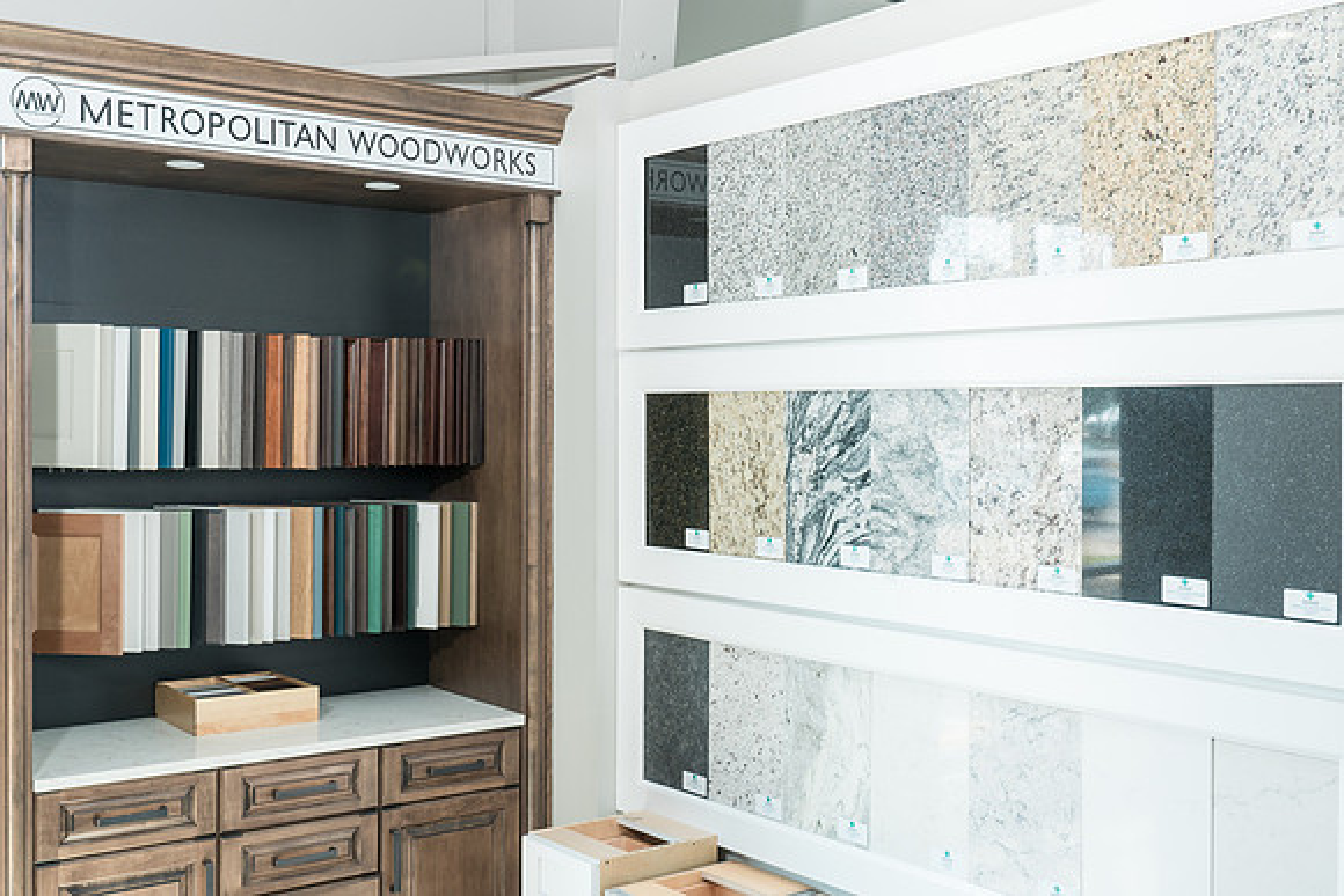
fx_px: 1469
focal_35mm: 39
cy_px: 425
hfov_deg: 49.2
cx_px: 682
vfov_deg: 33.9
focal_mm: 37
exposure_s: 1/10
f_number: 8
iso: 200
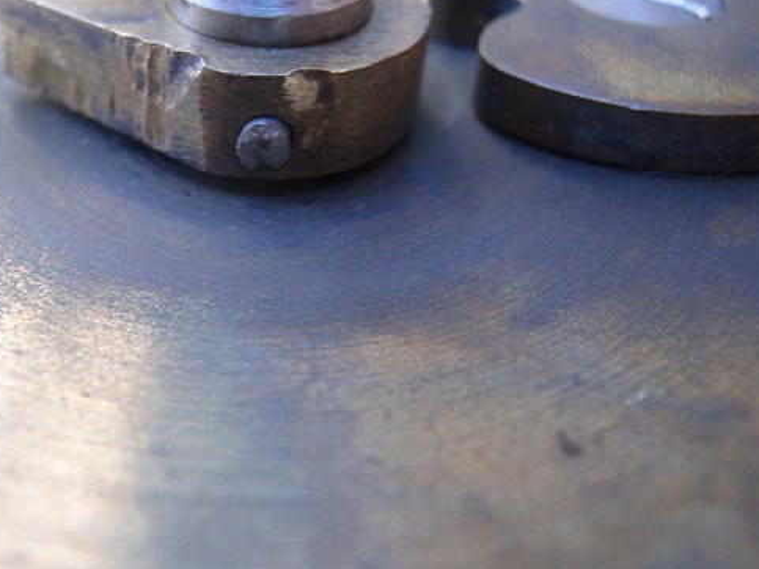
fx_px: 1162
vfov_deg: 27.4
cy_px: 209
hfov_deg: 35.9
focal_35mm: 53
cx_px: 278
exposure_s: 1/40
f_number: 3.9
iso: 125
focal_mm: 7.25
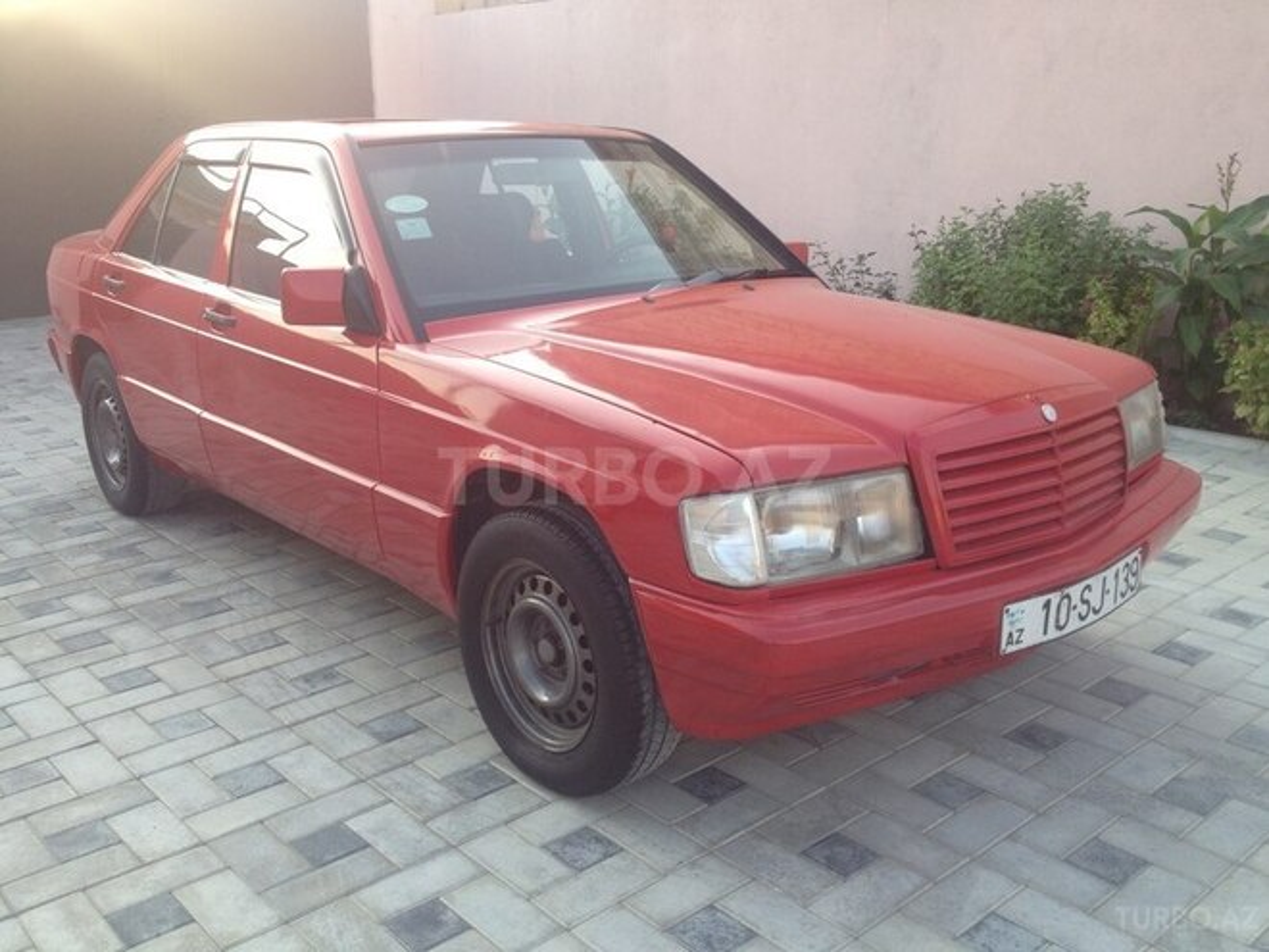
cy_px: 476
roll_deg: -0.4
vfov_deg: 40.7
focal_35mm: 35
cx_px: 634
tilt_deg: -17.9
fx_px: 1283
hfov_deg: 52.6
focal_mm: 4.28
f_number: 2.4
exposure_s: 1/199
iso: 50
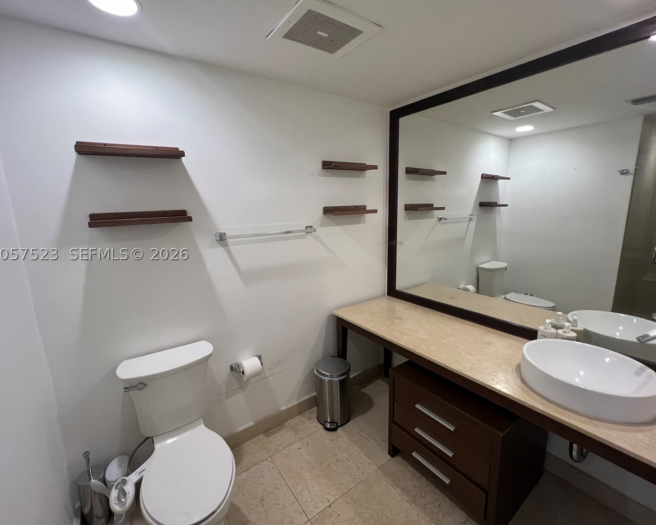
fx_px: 272
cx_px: 327
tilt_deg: -10.2
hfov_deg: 100.7
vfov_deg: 88.0
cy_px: 254
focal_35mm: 14
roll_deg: +1.4
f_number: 1.8
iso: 200
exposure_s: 1/120
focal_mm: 1.57
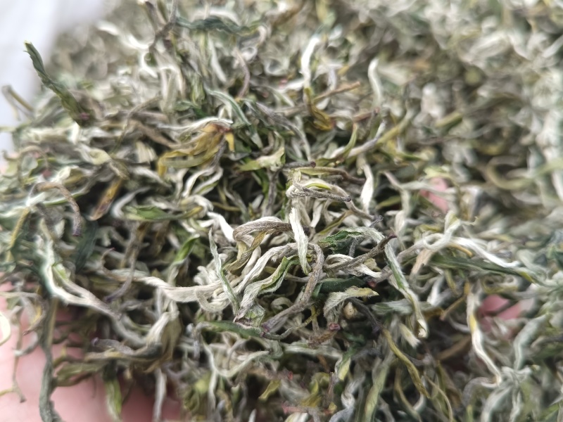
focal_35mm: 27
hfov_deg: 65.3
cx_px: 282
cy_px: 211
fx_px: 439
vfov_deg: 51.4
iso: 174
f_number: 1.9
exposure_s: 1/100
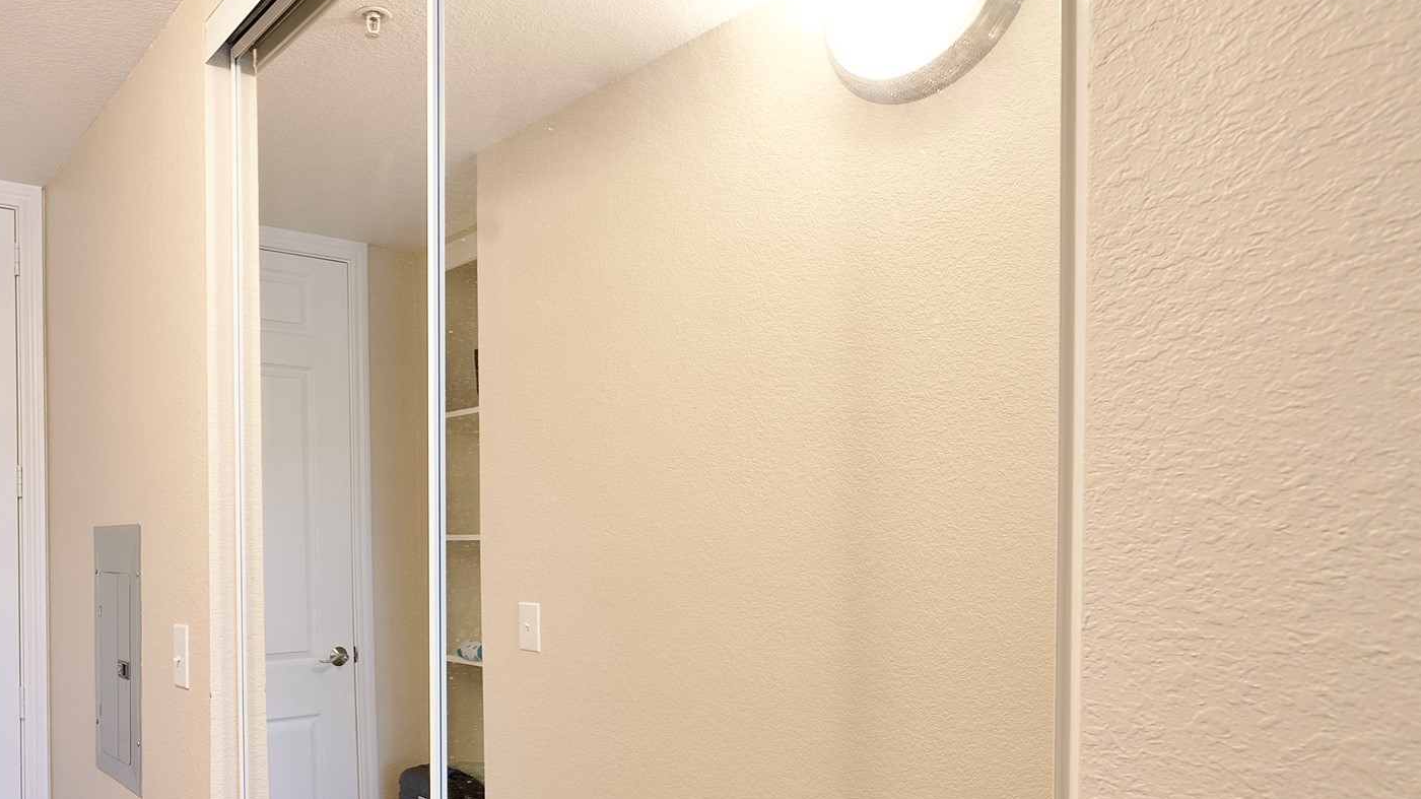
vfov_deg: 43.5
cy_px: 556
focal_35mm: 26
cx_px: 410
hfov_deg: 68.6
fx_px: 980
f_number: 5.6
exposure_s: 1/5
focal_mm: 16
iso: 400
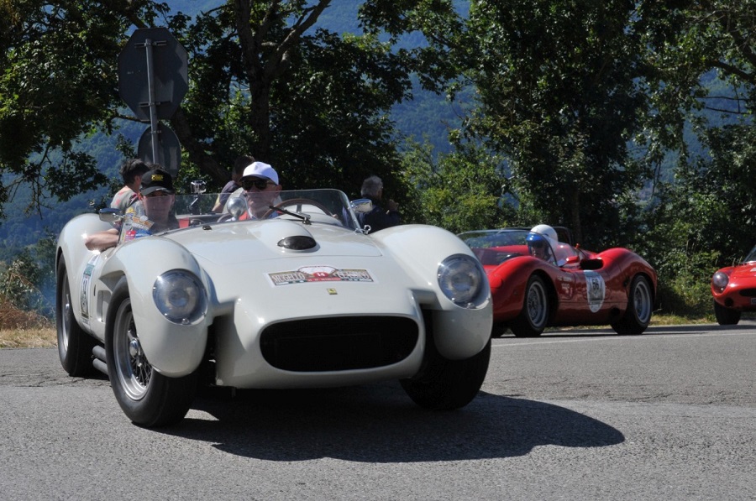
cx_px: 378
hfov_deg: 16.7
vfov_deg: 11.1
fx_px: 2579
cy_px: 250
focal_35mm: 123
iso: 400
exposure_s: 1/250
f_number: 18
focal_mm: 82
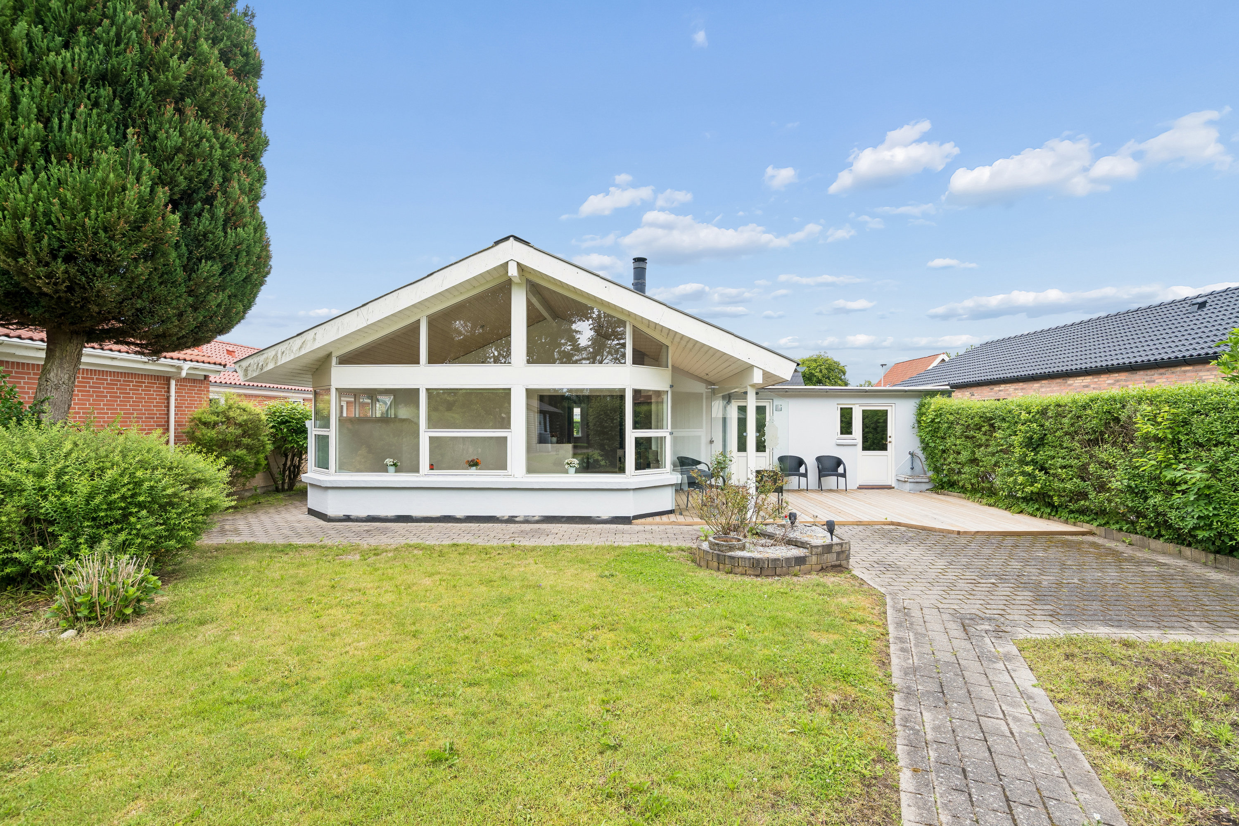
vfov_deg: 70.4
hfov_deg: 93.3
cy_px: 413
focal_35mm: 17
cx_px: 620
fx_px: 585
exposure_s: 1/400
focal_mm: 17
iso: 320
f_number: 5.6
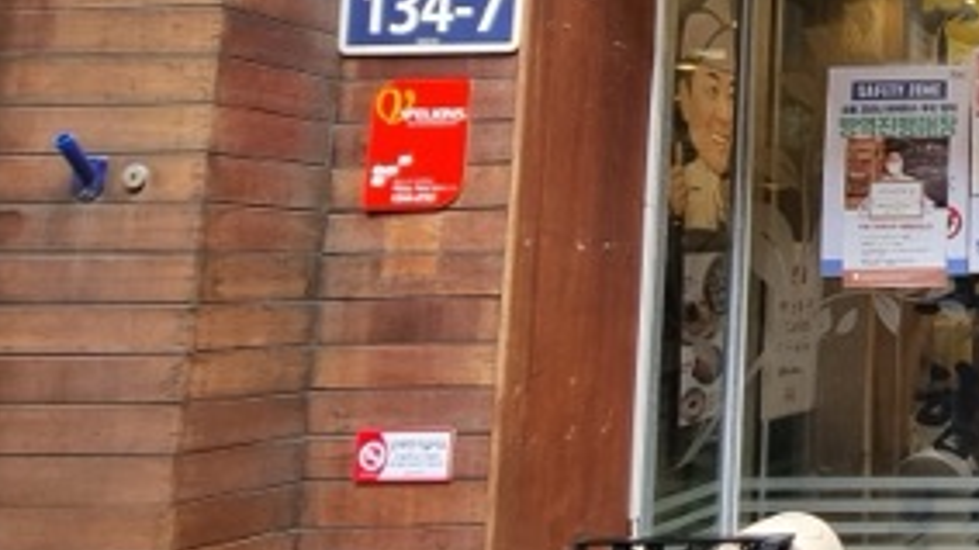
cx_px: 1263
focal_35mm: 40
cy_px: 114
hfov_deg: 35.3
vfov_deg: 29.1
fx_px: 1038
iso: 100
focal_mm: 2.2
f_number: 2.2
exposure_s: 1/120
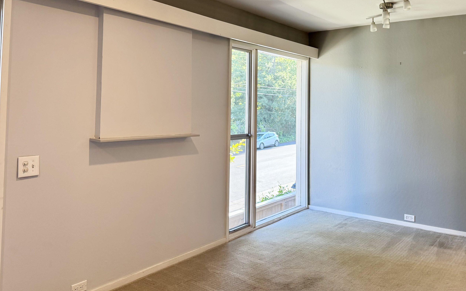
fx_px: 394
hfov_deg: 61.1
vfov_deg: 39.9
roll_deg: -1.2
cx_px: 255
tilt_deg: +1.7
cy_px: 90
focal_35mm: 31
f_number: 1.78
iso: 125
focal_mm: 6.76
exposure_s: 1/120
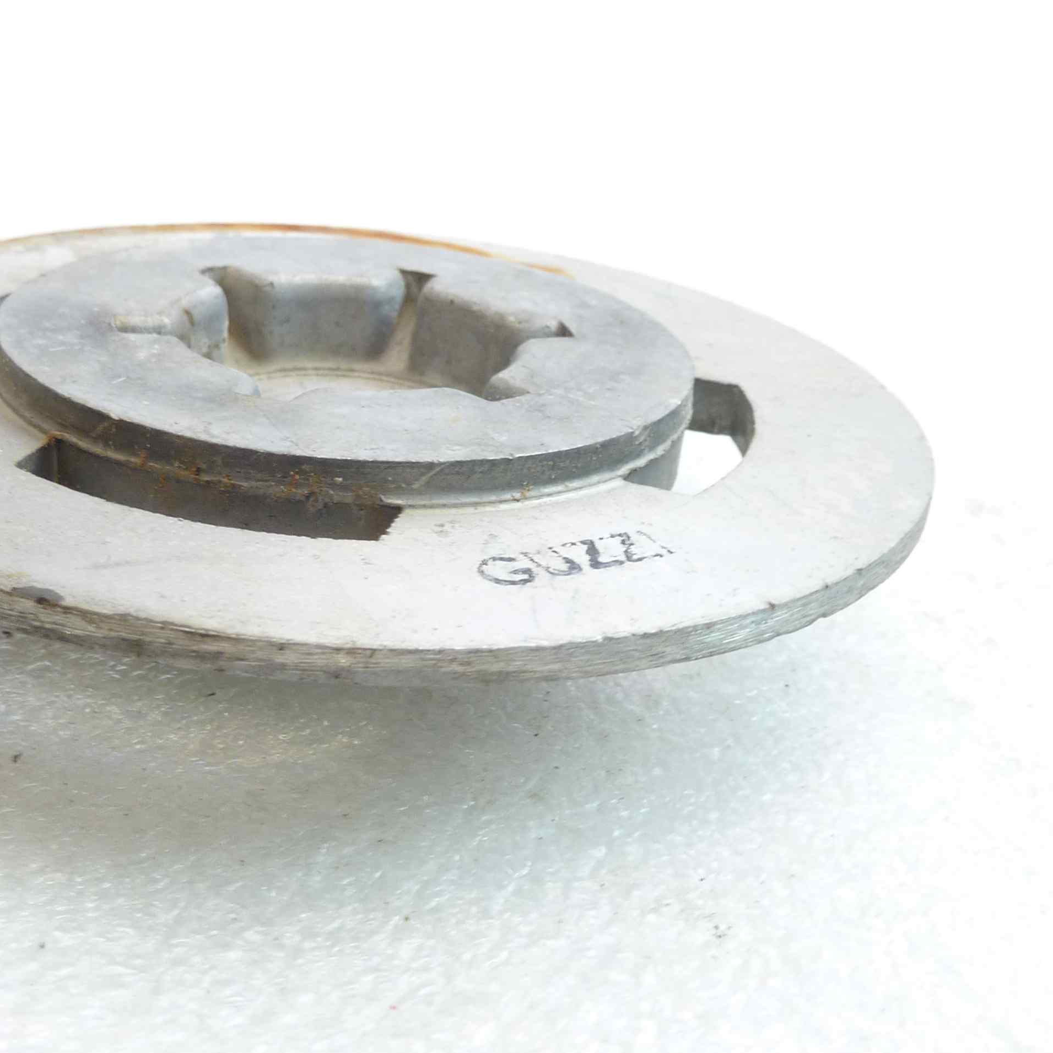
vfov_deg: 37.6
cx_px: 379
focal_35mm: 45
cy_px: 527
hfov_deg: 37.3
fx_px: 1549
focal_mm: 4.4
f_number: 3.3
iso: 80
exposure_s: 1/13
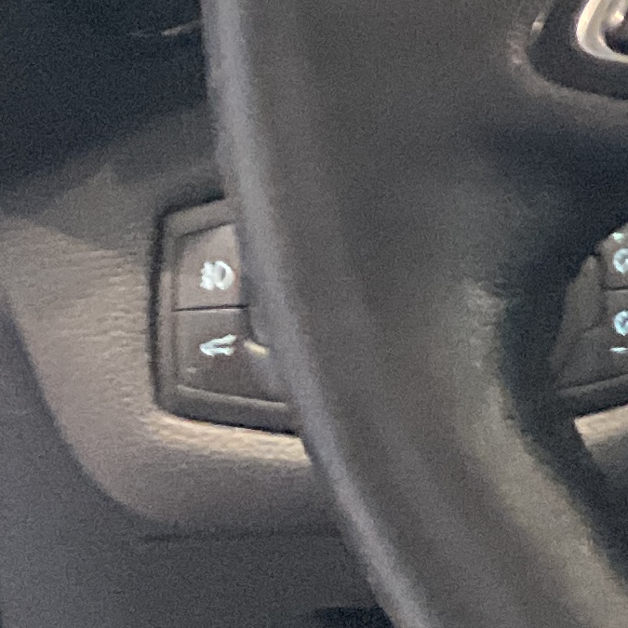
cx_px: 1874
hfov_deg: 9.2
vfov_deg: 11.3
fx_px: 3140
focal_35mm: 153
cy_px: 39
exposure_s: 1/45
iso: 320
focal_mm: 3
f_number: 1.8
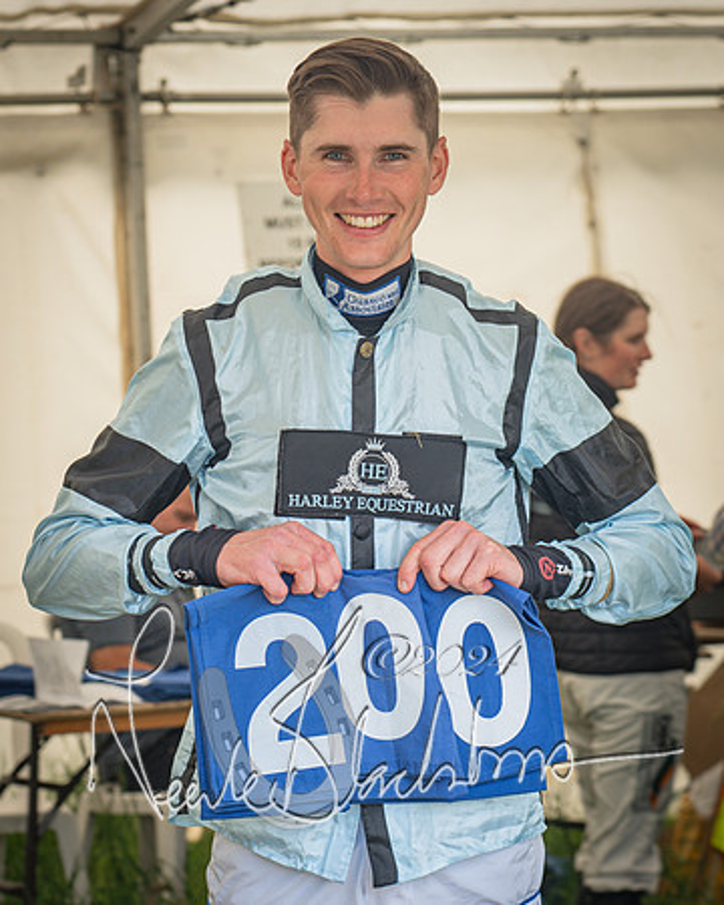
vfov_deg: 9.7
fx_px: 5311
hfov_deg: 7.8
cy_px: 465
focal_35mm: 198
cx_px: 242
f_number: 5
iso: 50
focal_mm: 120
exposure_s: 1/60
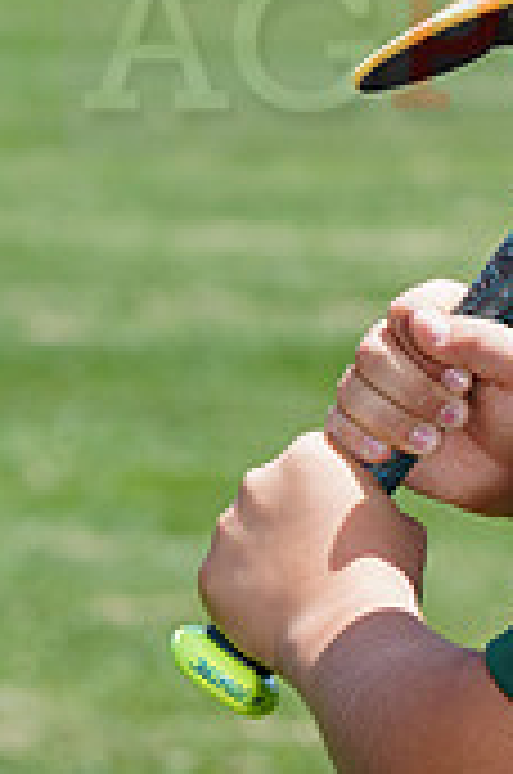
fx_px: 10880
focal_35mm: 507
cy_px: 14
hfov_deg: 2.7
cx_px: 866
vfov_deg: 4.1
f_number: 10
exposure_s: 1/200
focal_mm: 150
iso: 200
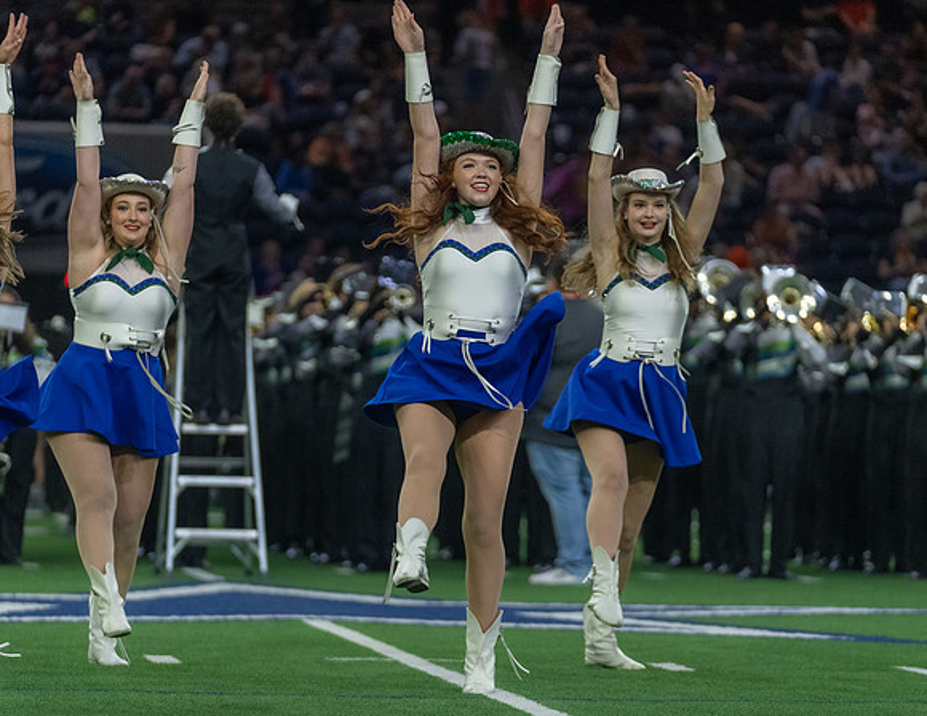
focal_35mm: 206
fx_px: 5565
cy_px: 431
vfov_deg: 7.4
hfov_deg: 9.5
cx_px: 475
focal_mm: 155
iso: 4000
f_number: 2.8
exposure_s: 1/1250
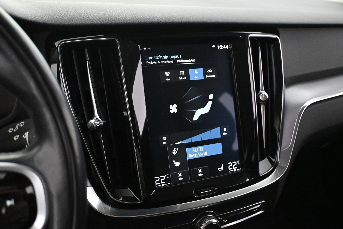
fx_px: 350
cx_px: 172
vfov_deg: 36.2
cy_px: 114
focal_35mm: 37
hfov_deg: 52.2
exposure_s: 1/60
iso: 7200
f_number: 4.2
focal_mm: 24.5
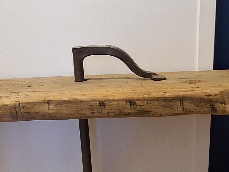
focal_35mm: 53
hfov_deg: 36.1
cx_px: 125
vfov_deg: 26.8
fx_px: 351
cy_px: 145
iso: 250
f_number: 2.2
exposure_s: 1/50
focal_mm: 1.74
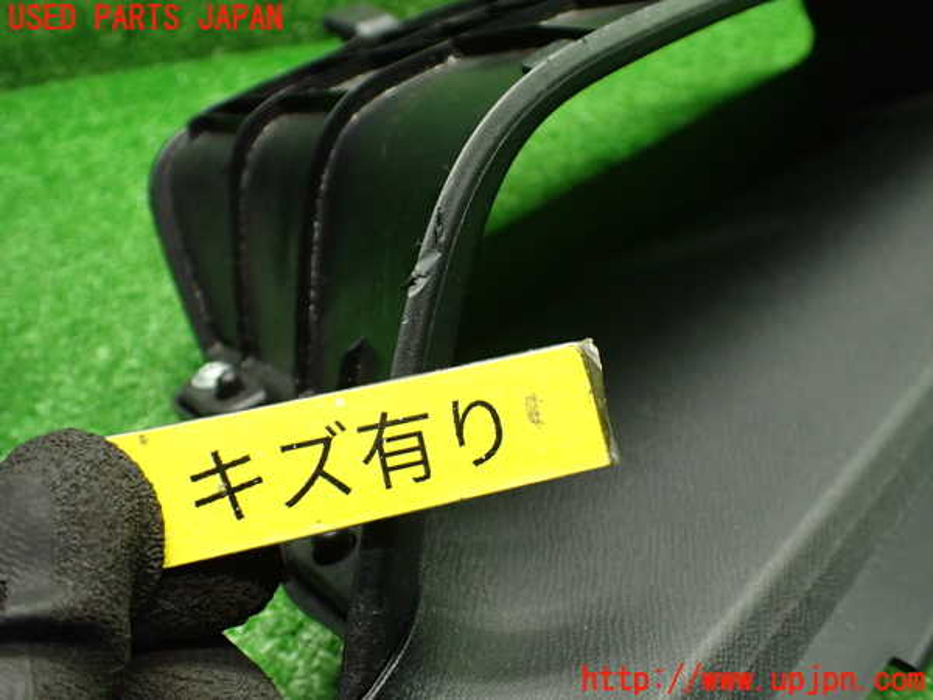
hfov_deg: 60.0
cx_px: 466
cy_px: 350
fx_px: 809
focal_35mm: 30
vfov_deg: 46.8
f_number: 2.3
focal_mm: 5.4
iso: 800
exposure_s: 1/80
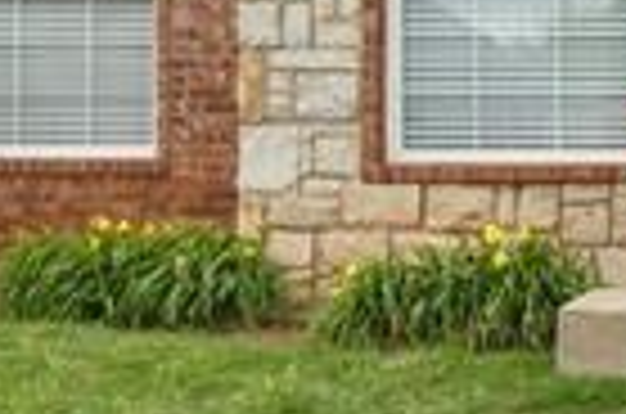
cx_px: 980
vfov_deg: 11.5
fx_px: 2047
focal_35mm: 118
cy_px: 27
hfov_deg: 15.8
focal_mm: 16
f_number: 8
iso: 200
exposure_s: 1/400
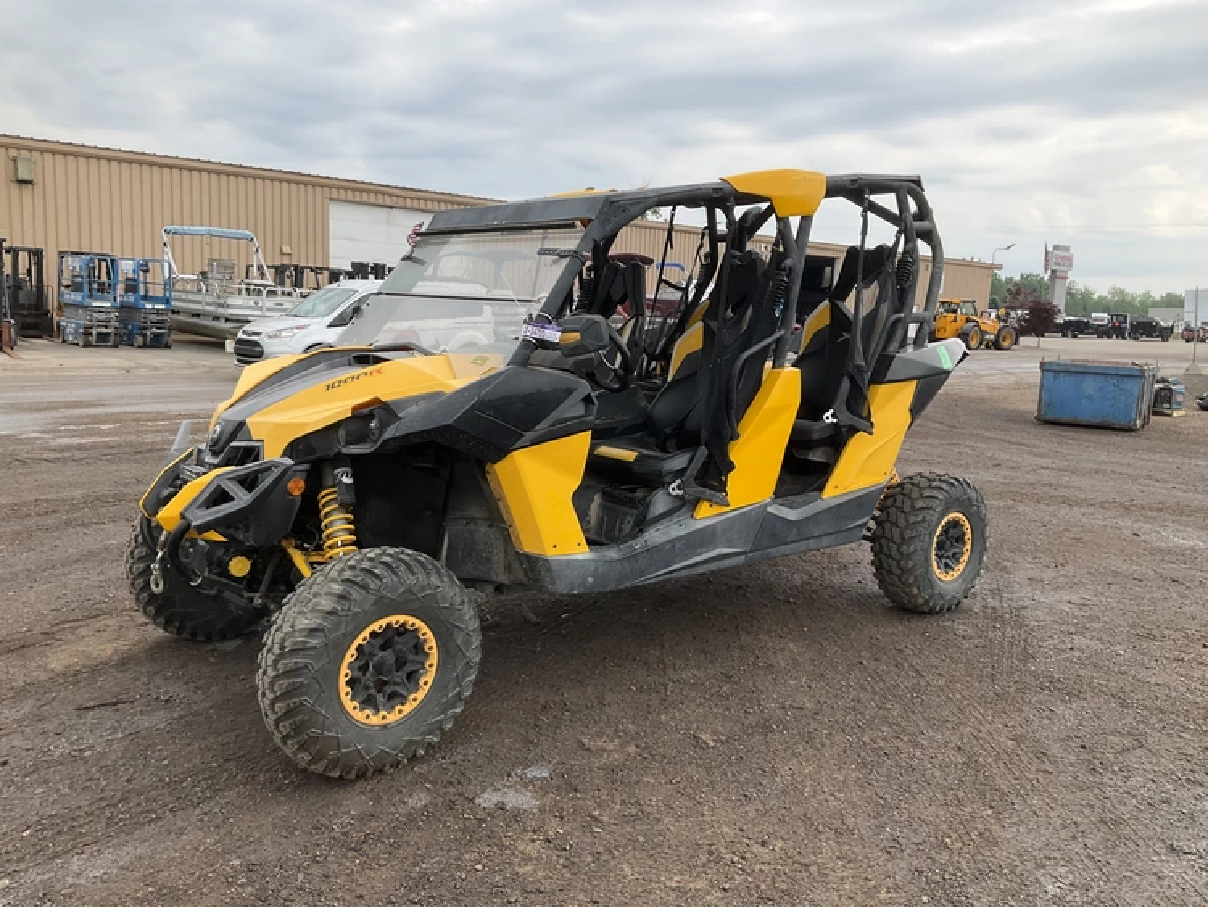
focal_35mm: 29
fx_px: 1012
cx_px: 604
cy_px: 454
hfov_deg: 61.6
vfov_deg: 48.3
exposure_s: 1/1035
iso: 25
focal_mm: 3
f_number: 1.8
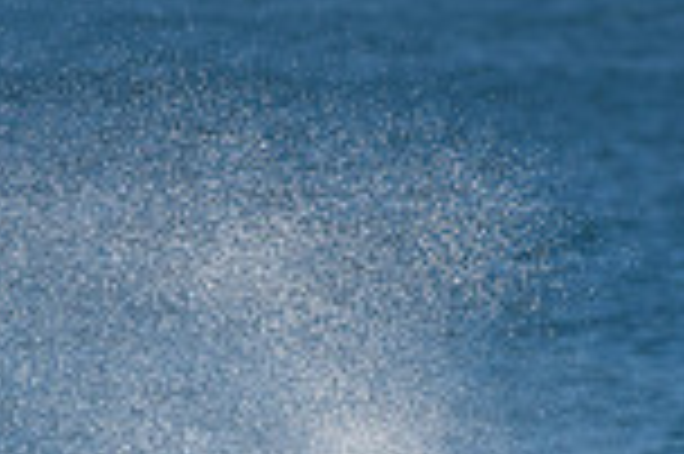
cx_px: 256
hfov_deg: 1.0
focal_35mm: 2062
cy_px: 608
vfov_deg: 0.7
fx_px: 39135
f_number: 5.6
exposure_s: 1/2000
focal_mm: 500
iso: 280
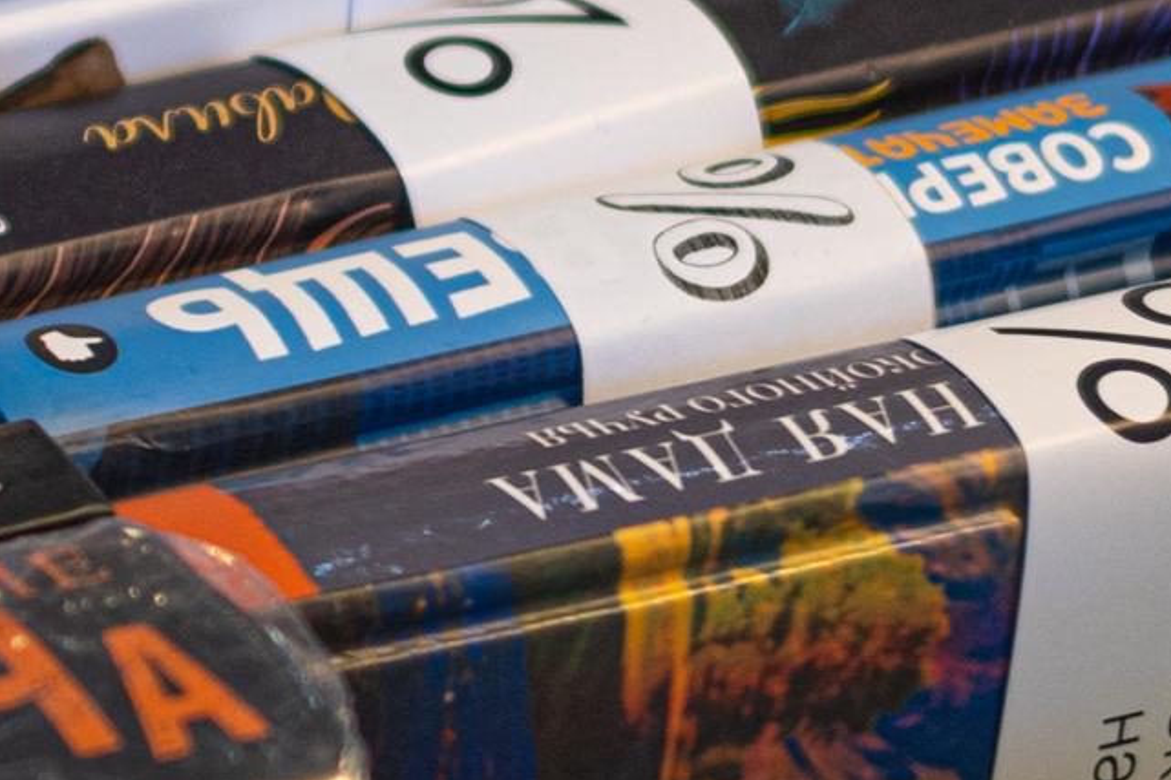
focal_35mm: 281
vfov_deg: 4.9
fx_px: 9137
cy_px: 100
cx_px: -1045
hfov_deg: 7.1
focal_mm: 40
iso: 200
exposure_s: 1/200
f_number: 2
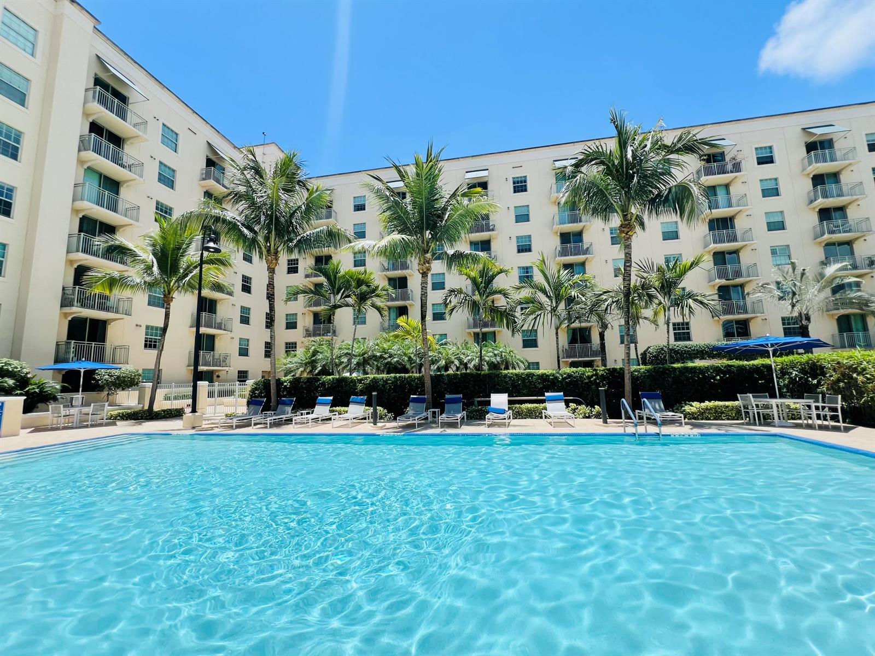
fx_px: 329
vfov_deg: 89.9
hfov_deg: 106.2
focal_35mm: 13
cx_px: 438
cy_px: 328
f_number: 1.8
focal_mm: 1.57
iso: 32
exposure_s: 1/1064
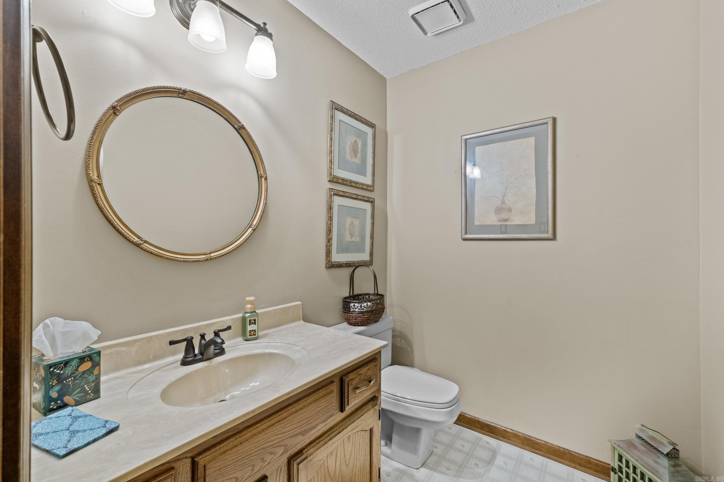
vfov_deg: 77.3
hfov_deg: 100.4
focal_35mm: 15
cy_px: 241
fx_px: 302
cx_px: 362
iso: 400
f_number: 8
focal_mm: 10
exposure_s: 1/1.25
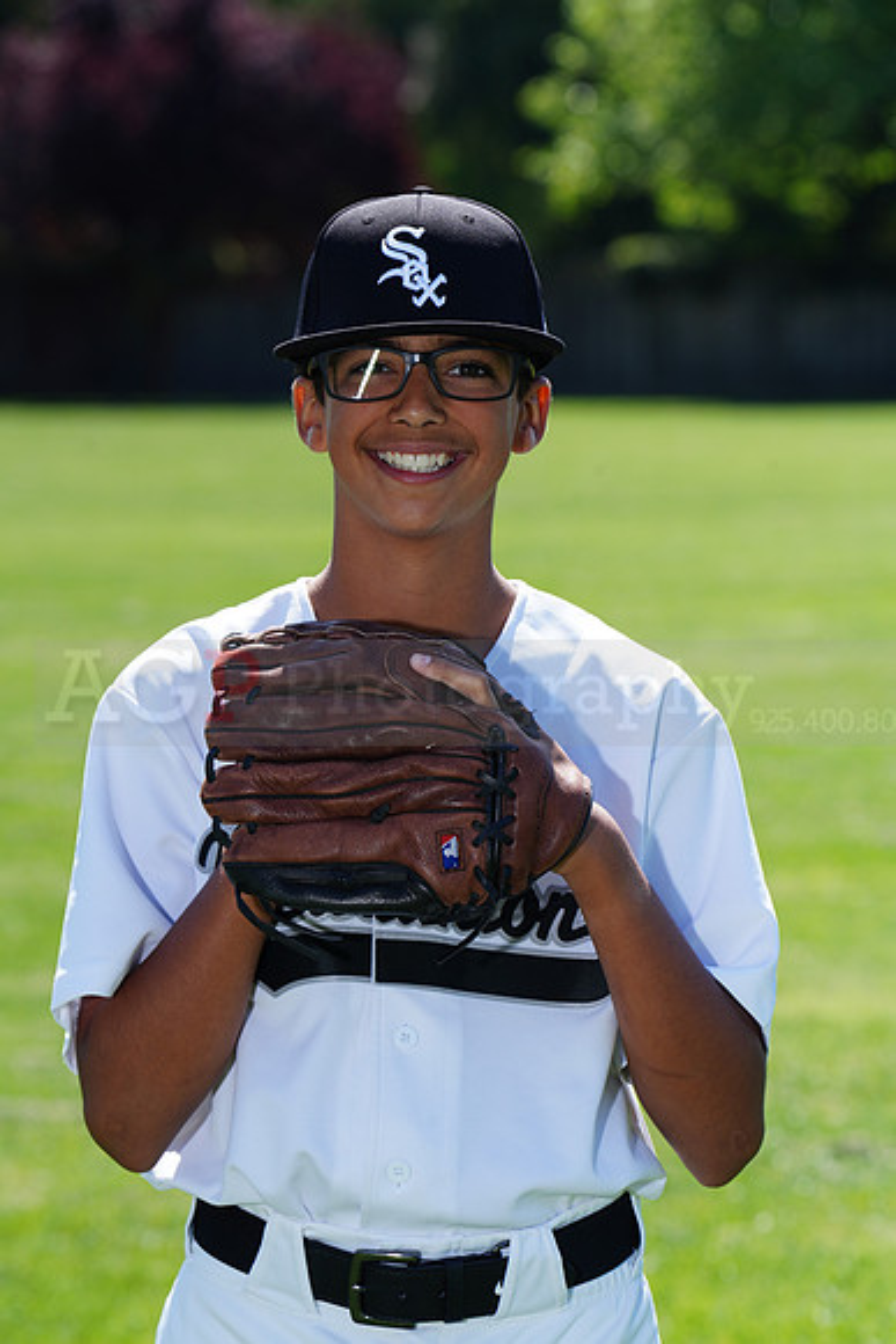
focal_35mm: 200
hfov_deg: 6.9
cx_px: 448
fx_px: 7462
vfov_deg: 10.3
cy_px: 672
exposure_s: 1/250
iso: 200
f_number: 9
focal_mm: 200
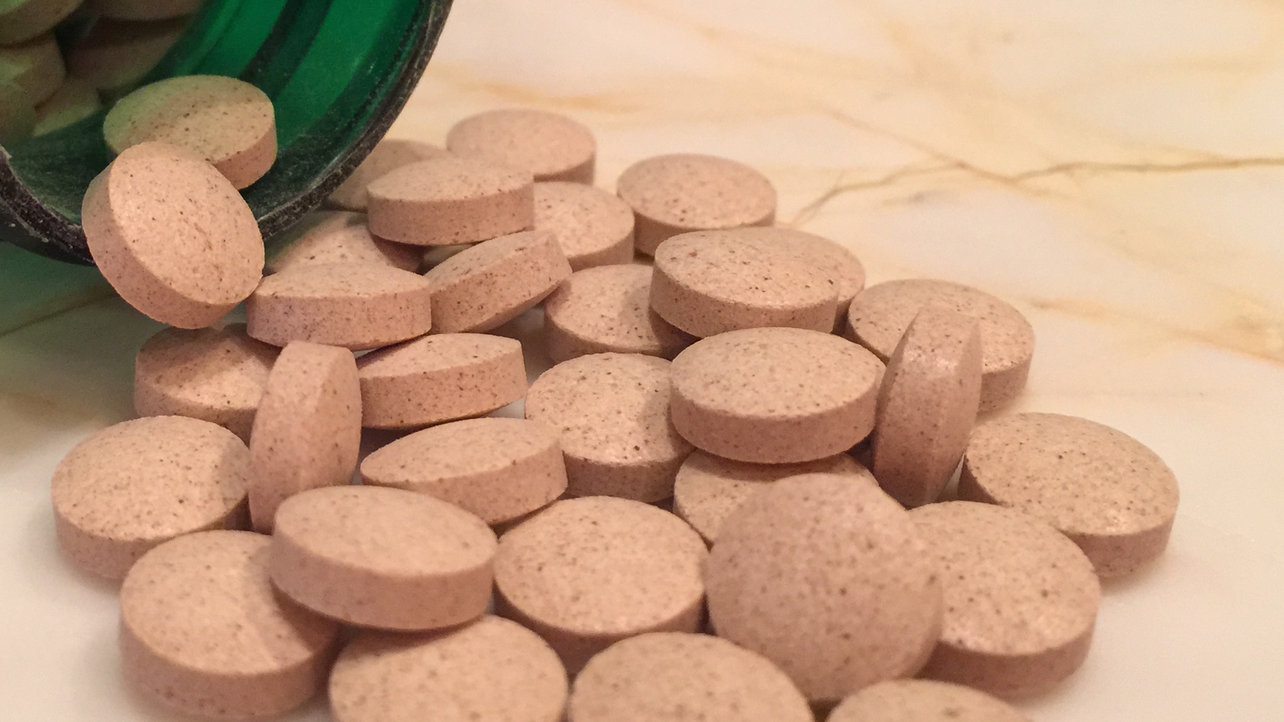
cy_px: 200
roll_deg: -0.4
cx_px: 380
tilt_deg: -27.8
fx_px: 1736
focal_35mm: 51
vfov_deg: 23.3
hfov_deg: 39.9
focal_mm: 4.15
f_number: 2.2
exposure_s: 1/15
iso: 125
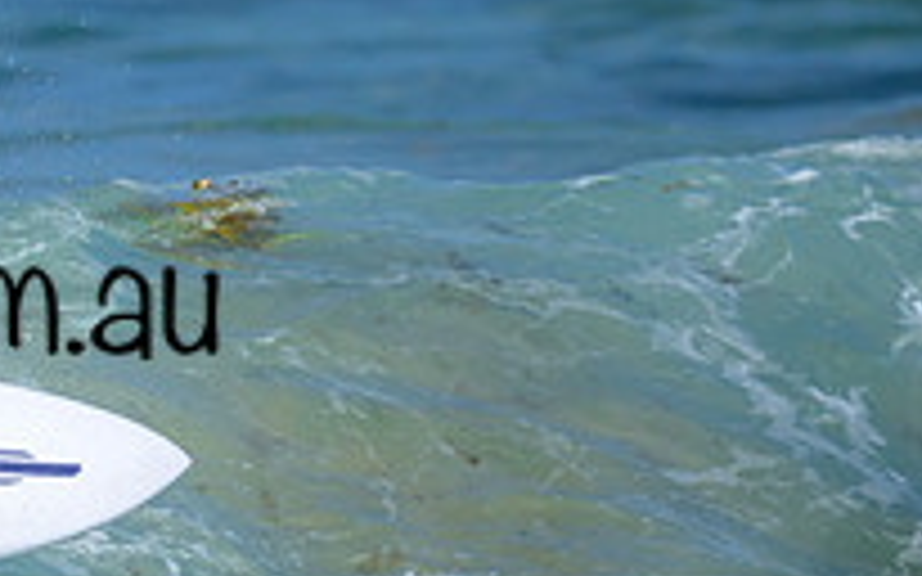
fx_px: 59285
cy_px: 229
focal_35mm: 2360
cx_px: -225
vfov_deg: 0.6
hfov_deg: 0.9
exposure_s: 1/2500
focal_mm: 800
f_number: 6.3
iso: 280
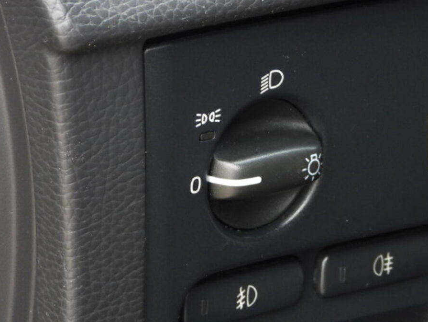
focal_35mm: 358
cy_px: 267
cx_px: 316
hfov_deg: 5.5
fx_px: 4428
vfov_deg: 4.2
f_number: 4.5
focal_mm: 35.9
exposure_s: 1/60
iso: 360
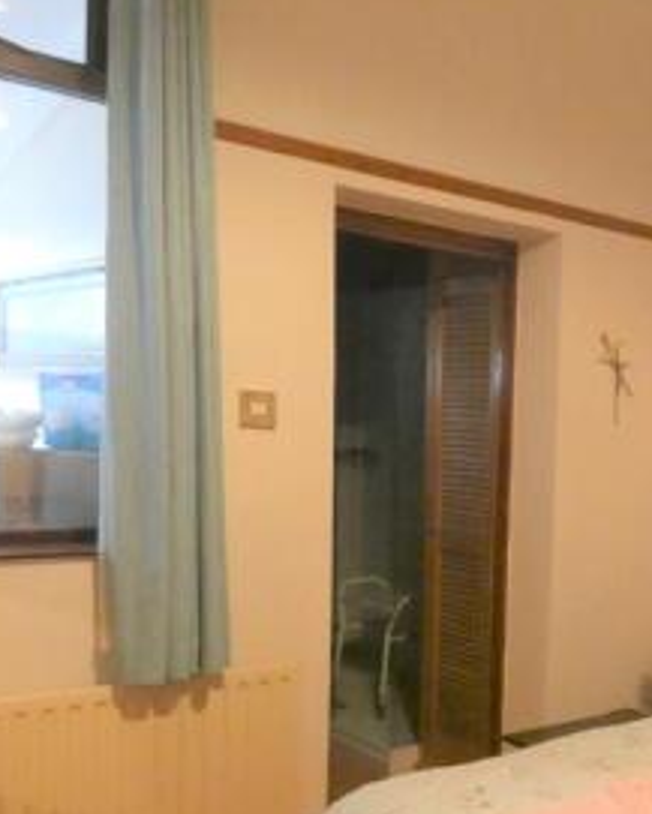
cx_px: 717
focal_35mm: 42
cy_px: 572
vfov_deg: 42.9
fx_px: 1013
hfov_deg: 31.6
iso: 640
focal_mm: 3.6
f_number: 2.8
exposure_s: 1/60
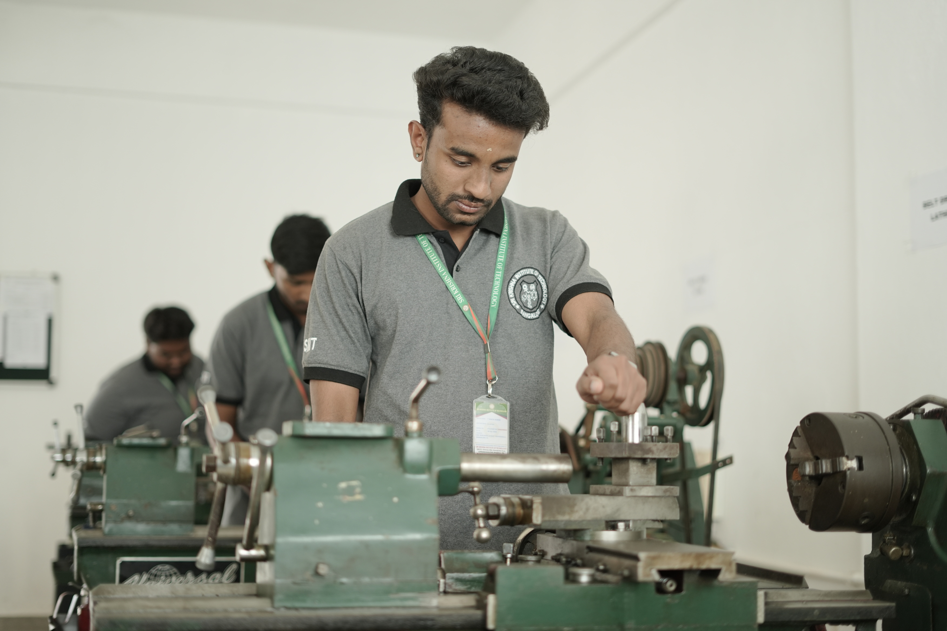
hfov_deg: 39.6
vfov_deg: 27.0
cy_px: 316
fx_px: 1315
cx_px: 474
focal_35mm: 50
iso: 320
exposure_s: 1/250
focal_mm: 50
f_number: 1.8
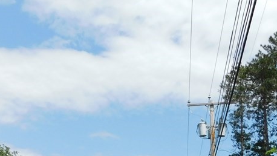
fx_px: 411
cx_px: 161
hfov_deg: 37.1
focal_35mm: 56
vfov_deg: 19.1
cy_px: 227
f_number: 6
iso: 125
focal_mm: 4
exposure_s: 1/500
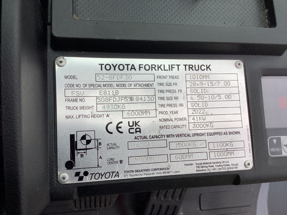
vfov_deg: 45.4
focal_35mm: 31
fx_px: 257
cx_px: 144
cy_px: 108
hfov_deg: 58.4
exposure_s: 1/392
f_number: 2.4
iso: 25
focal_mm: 3.3
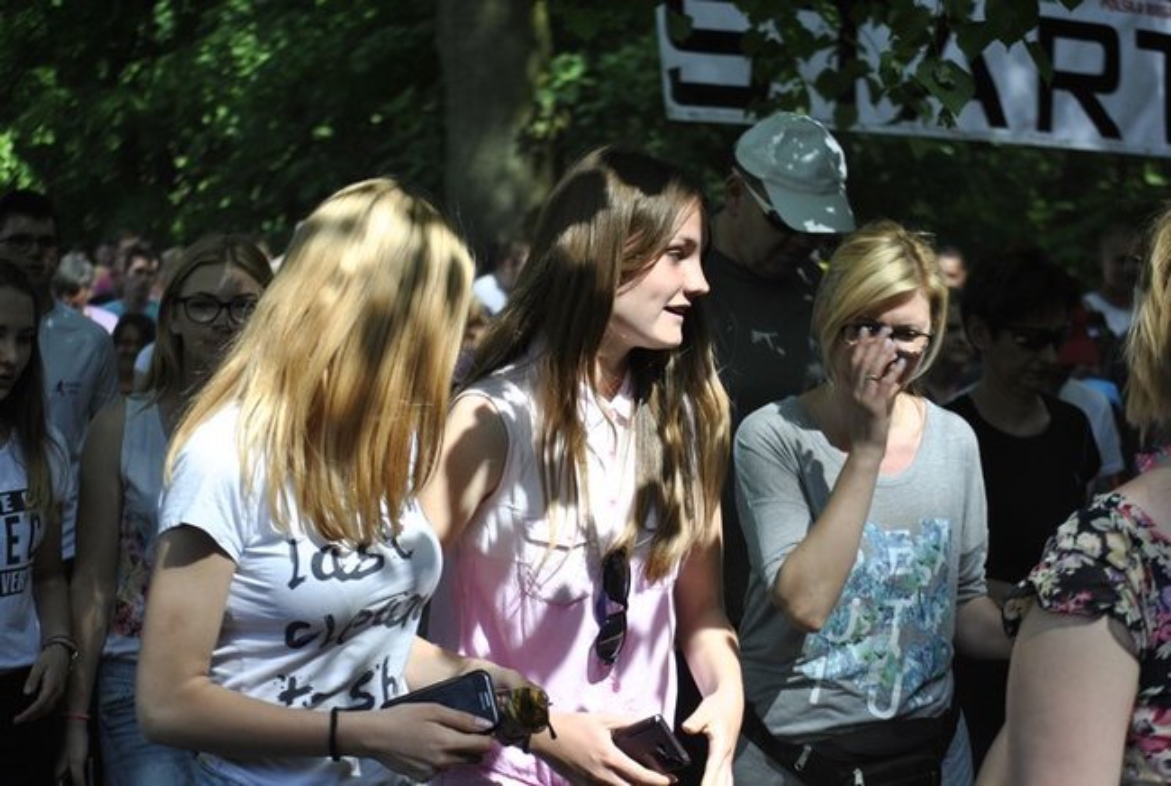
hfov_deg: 24.6
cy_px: 393
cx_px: 586
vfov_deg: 16.6
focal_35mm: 82
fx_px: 2688
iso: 200
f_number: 4
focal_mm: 55
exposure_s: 1/640
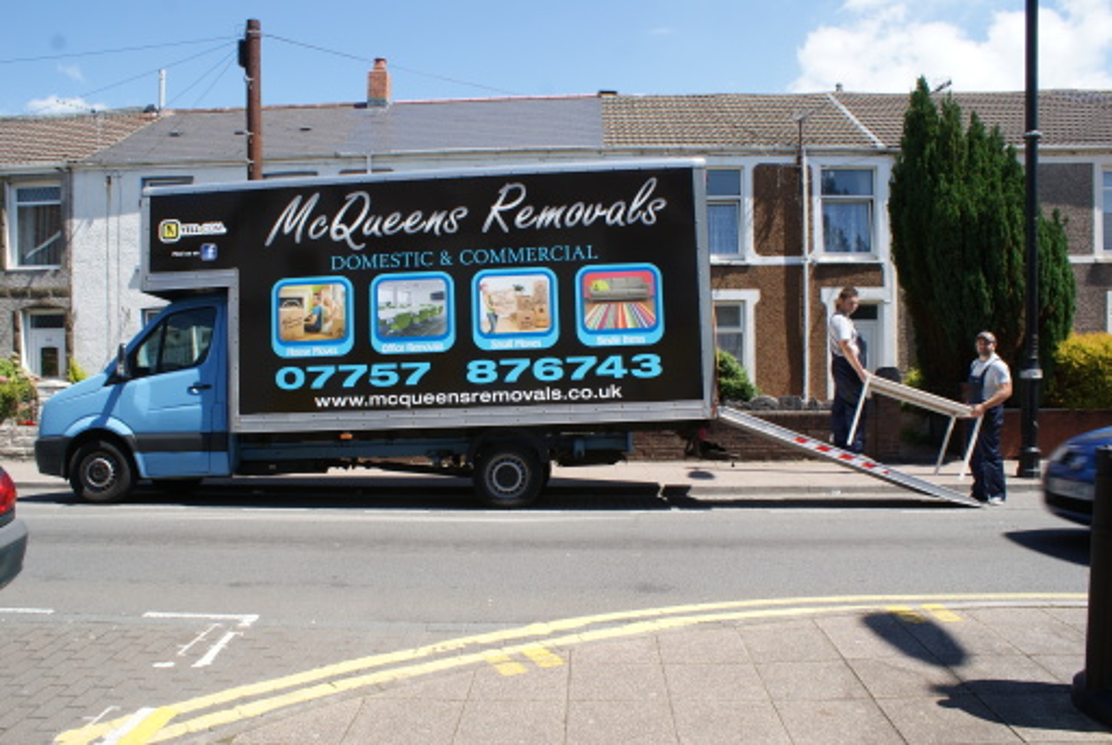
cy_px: 372
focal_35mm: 27
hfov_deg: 67.3
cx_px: 556
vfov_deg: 48.1
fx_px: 835
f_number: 10
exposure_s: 1/100
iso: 100
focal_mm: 18
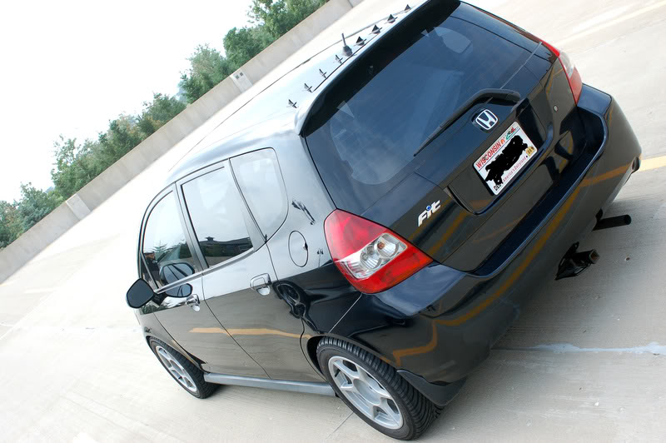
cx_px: 333
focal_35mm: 42
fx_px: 776
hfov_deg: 46.4
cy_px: 222
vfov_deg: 31.8
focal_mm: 28
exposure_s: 1/200
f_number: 7.1
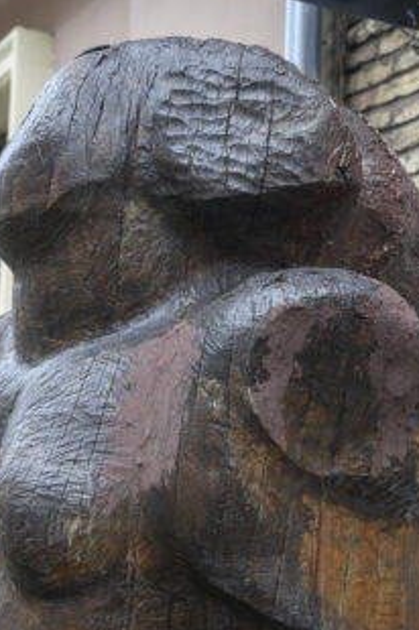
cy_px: 323
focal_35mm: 58
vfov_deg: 34.5
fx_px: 1015
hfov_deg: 23.3
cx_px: 183
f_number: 4
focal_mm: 45
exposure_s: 1/25
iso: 800
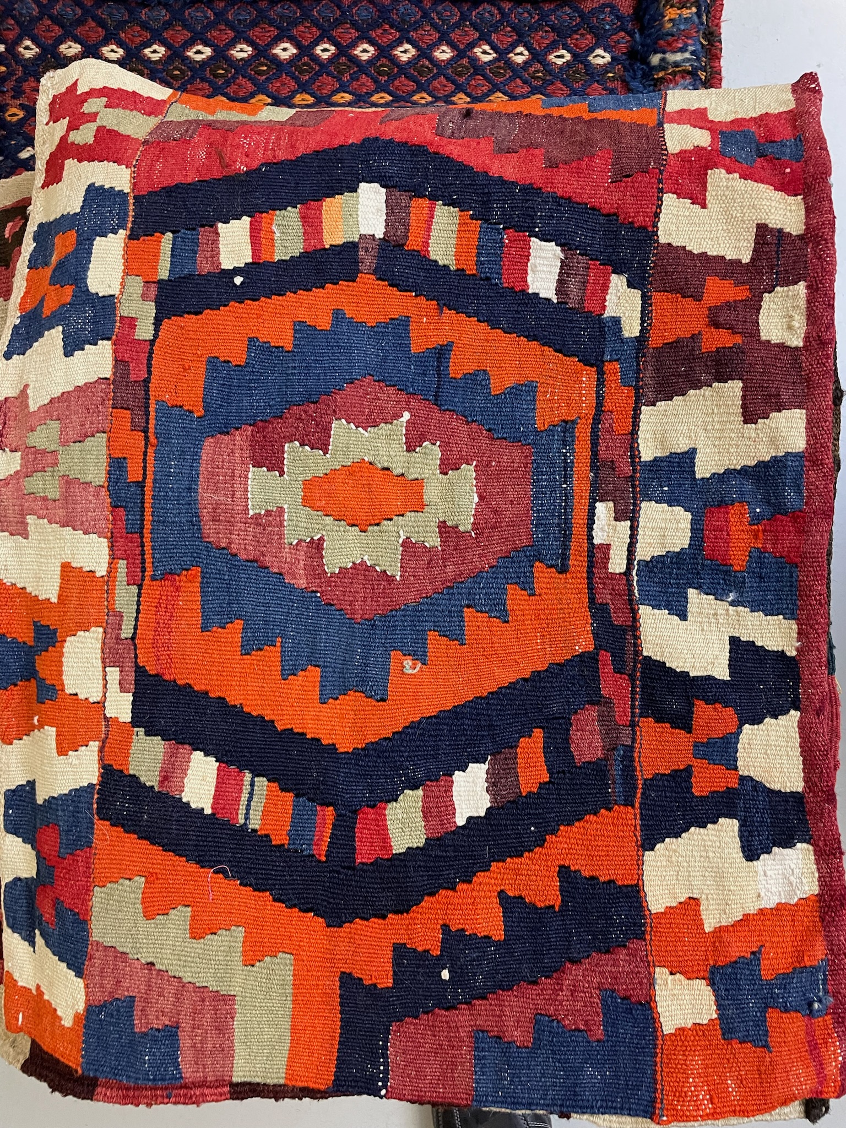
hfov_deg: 53.1
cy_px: 564
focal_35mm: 26
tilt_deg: -87.6
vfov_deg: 67.3
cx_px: 423
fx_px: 847
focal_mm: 4.2
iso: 320
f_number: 1.6
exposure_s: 1/50
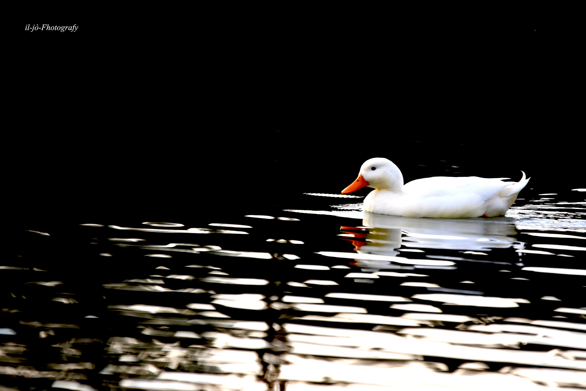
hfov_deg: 2.3
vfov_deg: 1.5
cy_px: 196
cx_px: 293
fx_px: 14649
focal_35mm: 900
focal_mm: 600
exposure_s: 1/320
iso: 500
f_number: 6.3
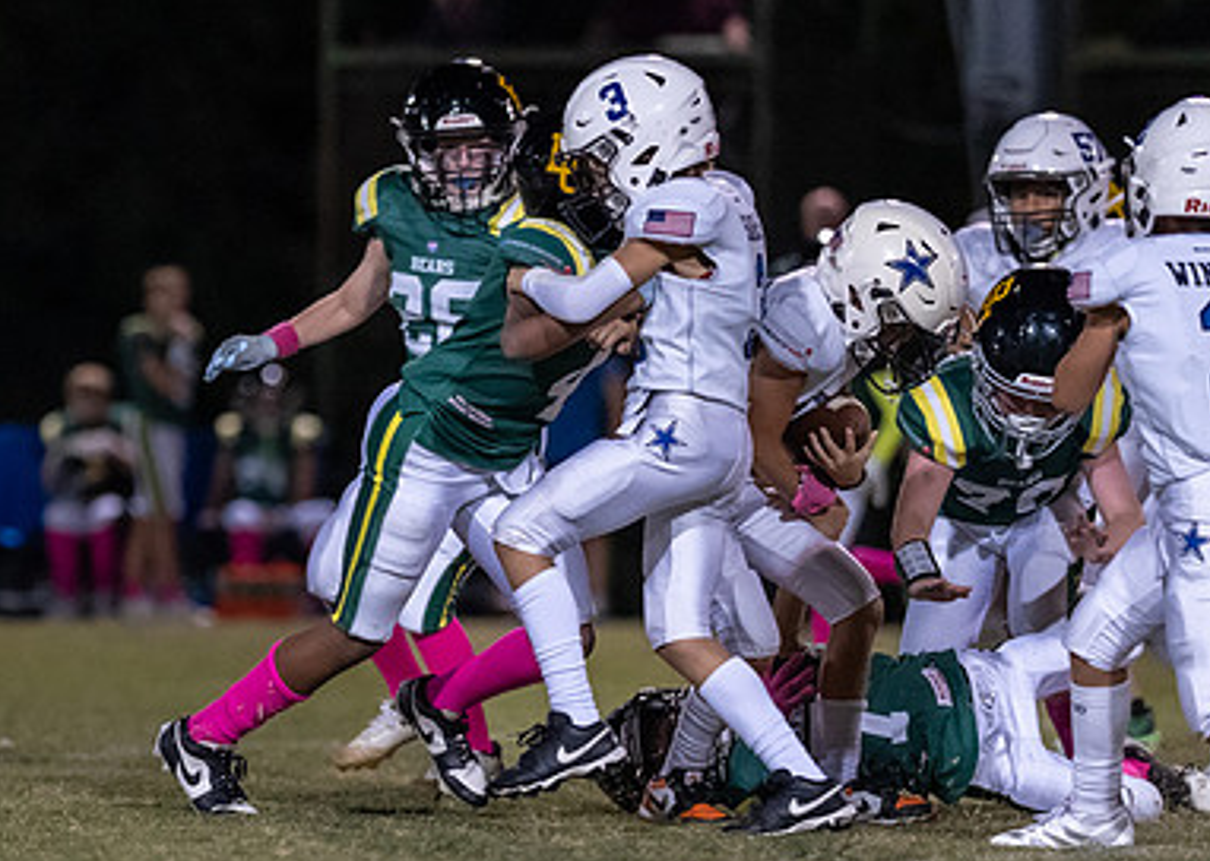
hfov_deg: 5.3
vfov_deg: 3.7
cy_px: 478
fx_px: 13182
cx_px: 440
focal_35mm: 384
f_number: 1.8
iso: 4000
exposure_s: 1/1000
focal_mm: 135
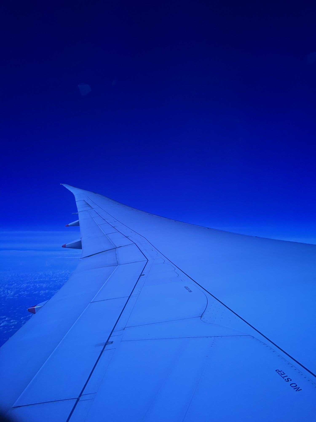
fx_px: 316
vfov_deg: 67.3
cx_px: 158
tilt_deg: +3.7
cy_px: 211
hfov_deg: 53.1
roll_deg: +0.8
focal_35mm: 26
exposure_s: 1/60
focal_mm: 5.96
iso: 250
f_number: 1.6
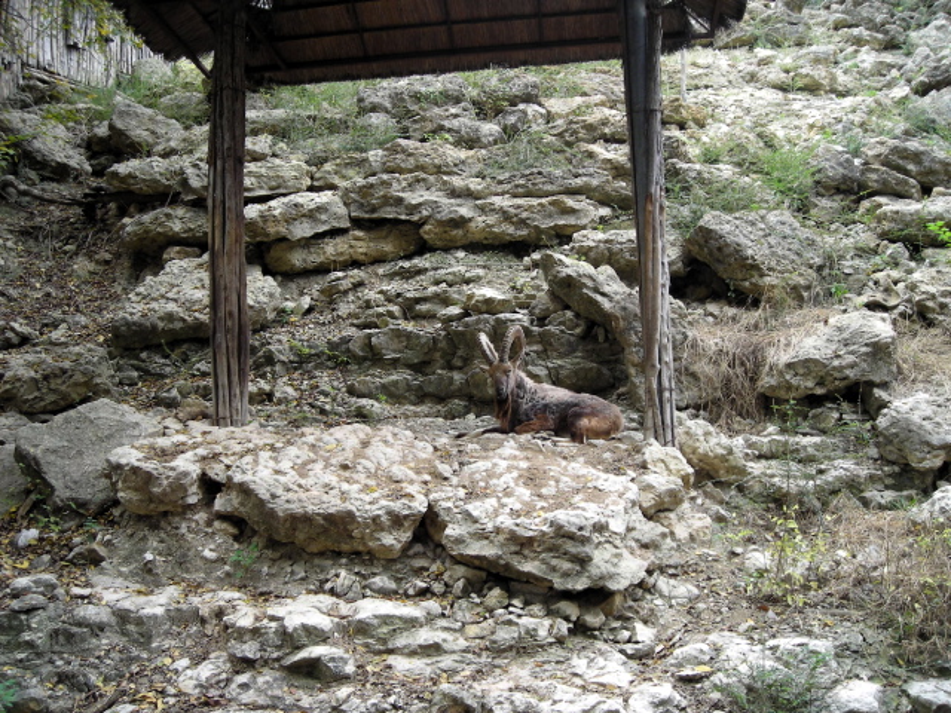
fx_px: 1044
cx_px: 476
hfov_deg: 49.0
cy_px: 356
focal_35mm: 38
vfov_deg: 37.7
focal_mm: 6.3
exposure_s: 1/44.2
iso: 50
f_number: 3.2
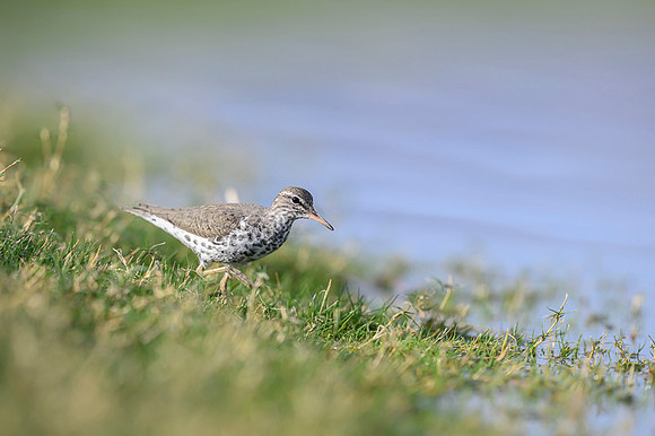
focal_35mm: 400
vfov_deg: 3.4
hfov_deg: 5.2
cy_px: 218
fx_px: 7273
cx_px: 328
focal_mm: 400
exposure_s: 1/3200
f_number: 4
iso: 500
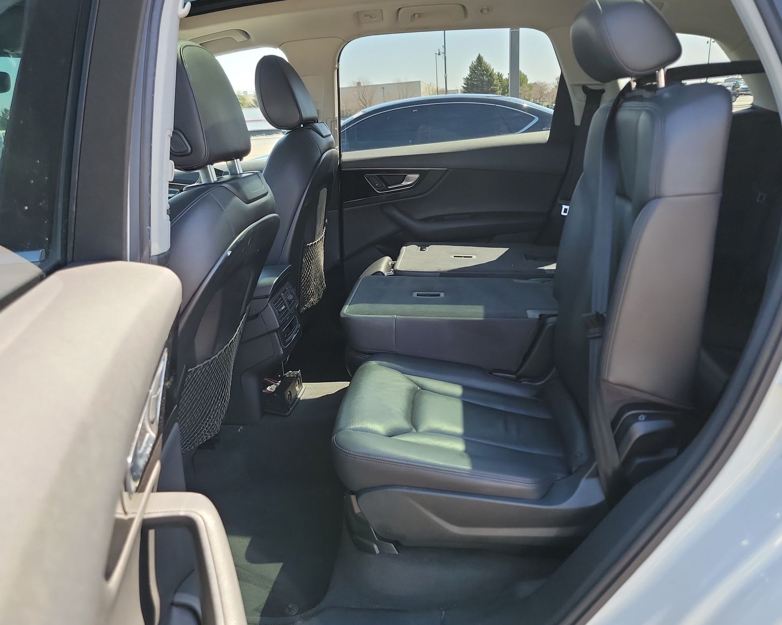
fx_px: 602
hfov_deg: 66.0
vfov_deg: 54.9
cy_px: 315
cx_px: 381
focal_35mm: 26
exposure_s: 1/119
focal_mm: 6.7
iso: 90
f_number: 1.8
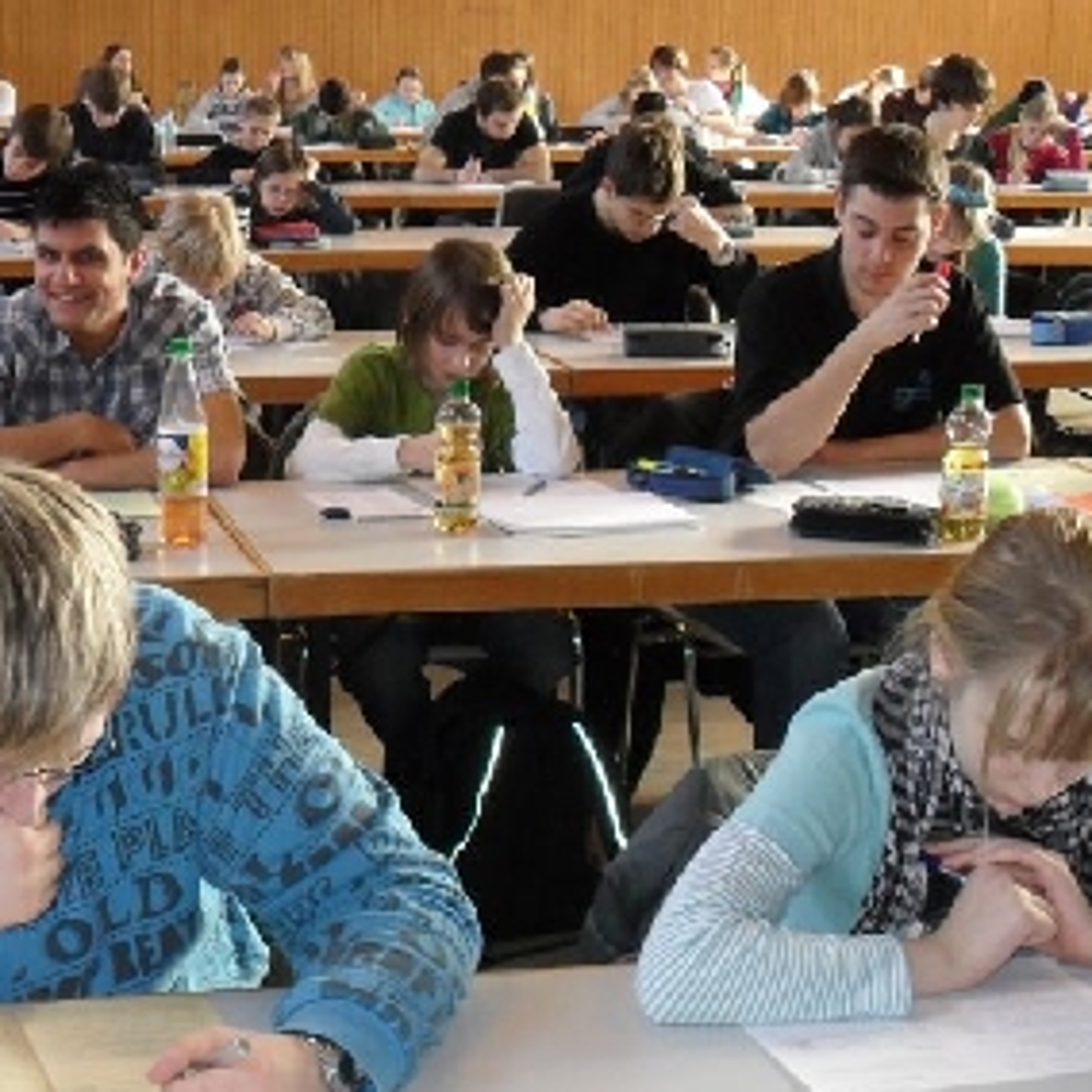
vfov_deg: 25.7
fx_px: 2391
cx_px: 238
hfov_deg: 25.3
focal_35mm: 67
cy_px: 663
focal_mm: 6.2
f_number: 2.8
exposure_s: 1/45
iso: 200
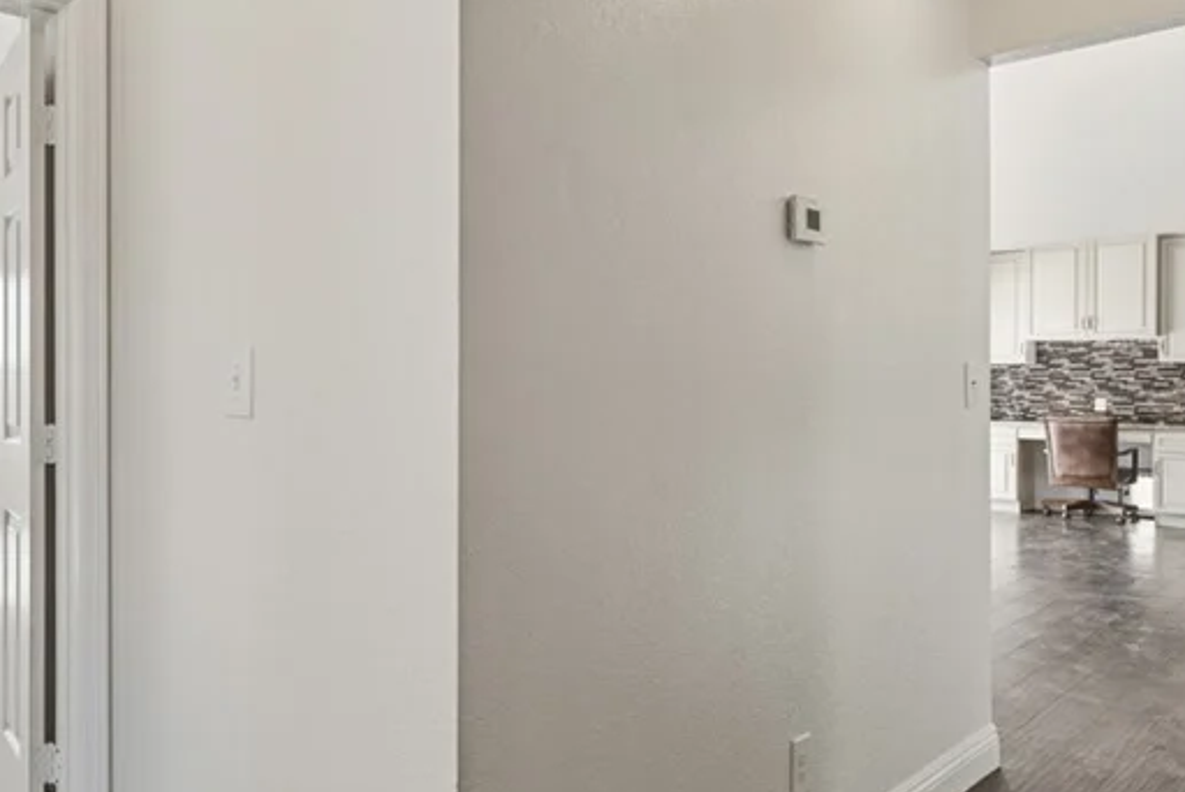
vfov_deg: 46.5
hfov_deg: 61.7
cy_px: 393
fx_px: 922
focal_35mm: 28
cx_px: 294
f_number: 9
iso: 500
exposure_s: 1/640
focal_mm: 14
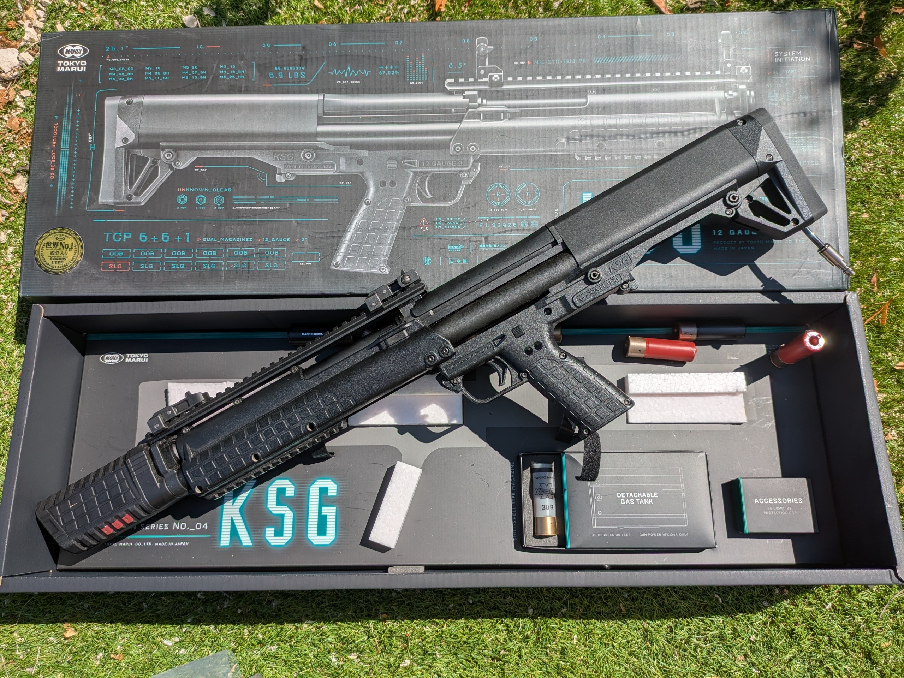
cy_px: 339
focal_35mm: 25
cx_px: 452
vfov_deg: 54.9
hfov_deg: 69.4
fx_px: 653
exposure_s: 1/3953
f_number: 1.89
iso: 47
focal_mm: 5.43
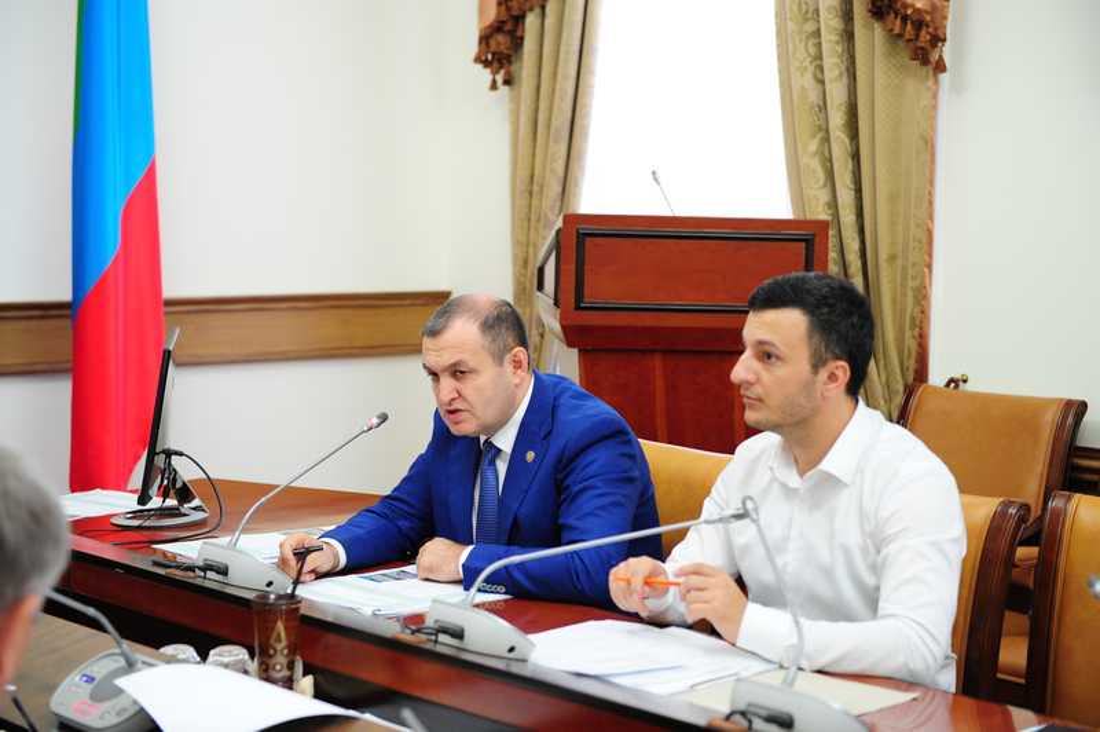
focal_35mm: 70
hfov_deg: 28.9
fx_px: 2137
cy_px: 366
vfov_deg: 19.4
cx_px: 550
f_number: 3.5
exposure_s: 1/100
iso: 1600
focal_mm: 70
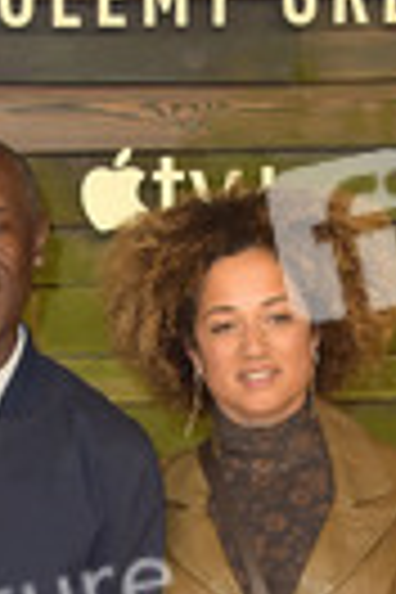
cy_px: 891
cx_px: 92
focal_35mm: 127
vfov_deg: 15.0
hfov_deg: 10.8
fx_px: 2095
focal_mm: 42
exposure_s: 1/250
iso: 320
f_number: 7.1
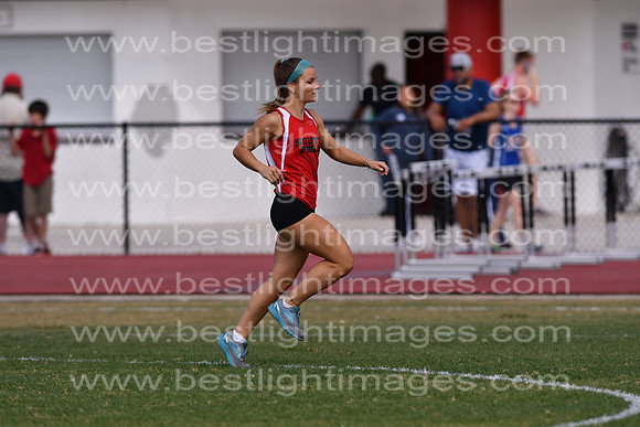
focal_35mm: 450
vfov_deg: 3.1
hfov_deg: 4.6
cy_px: 214
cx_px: 320
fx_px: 8001
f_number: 4
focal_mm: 300
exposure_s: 1/1600
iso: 100
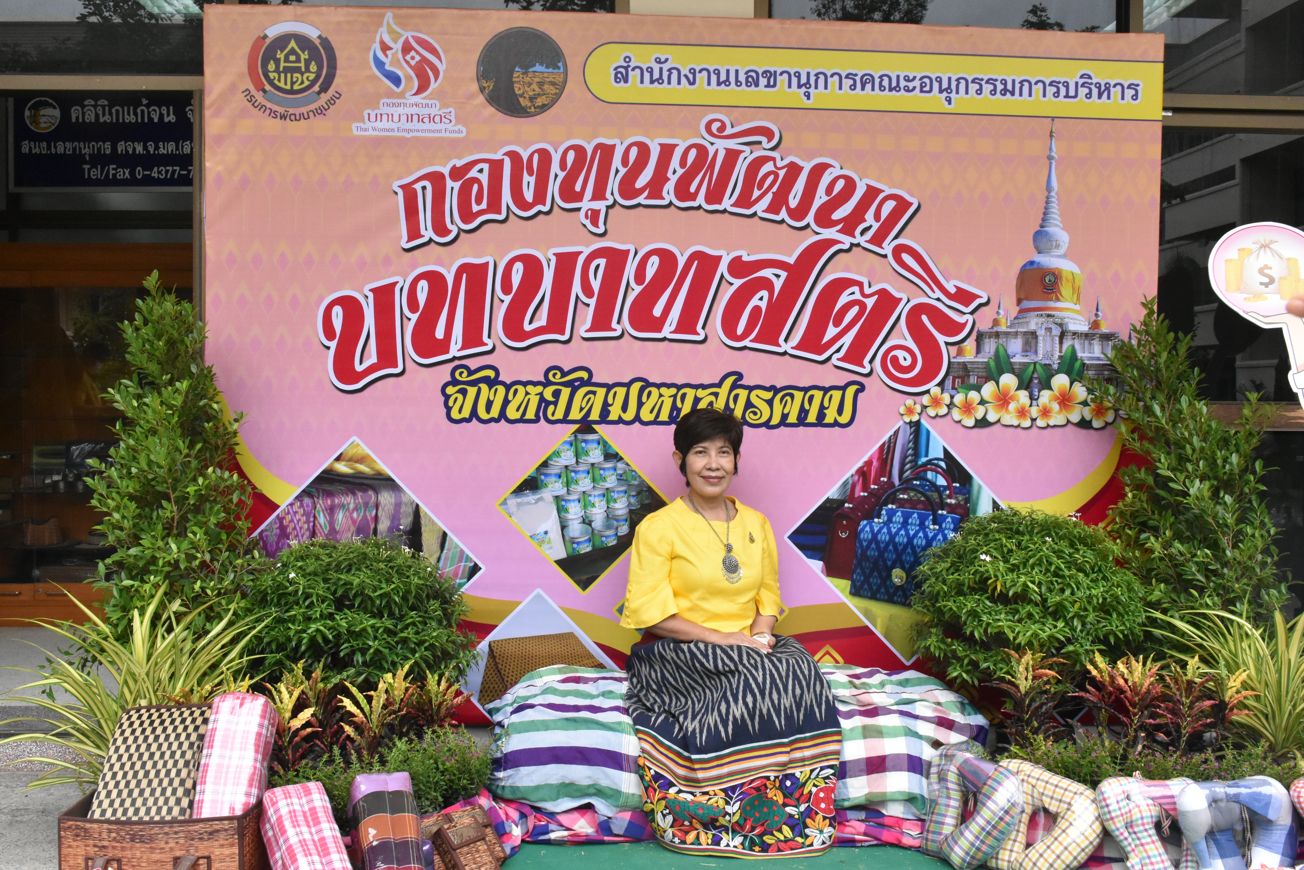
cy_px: 435
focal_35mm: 34
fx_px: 1250
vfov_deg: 38.4
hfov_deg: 55.1
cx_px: 652
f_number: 11
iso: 3200
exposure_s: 1/500
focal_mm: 23
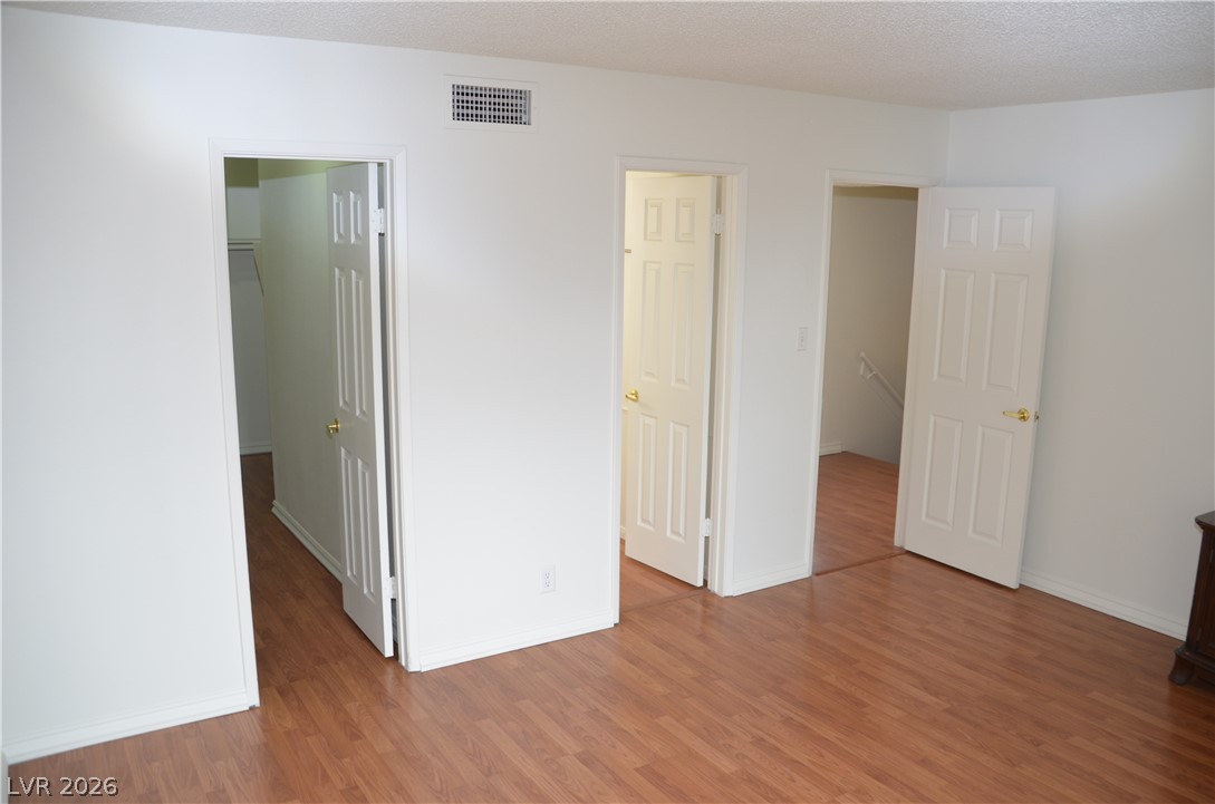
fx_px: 1010
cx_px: 608
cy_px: 402
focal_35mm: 30
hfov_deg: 62.0
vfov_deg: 43.4
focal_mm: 20
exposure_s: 1/60
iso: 400
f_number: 4
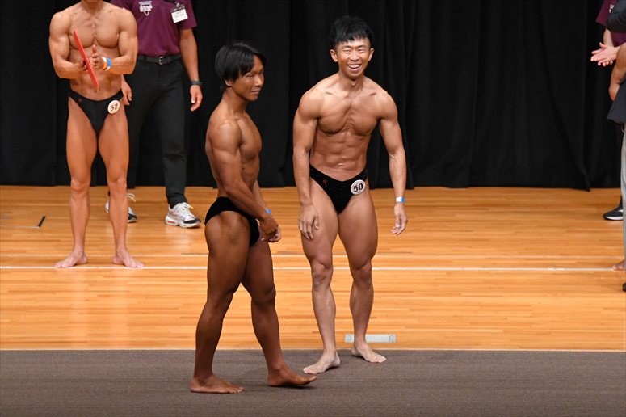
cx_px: 313
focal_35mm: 255
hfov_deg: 8.1
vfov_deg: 5.4
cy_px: 208
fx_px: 4432
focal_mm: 170
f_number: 5.6
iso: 4000
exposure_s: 1/400
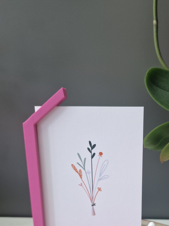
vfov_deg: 48.9
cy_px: 175
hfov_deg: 38.6
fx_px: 234
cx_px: 127
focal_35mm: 36
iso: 50
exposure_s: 1/120
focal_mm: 6.4
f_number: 1.8
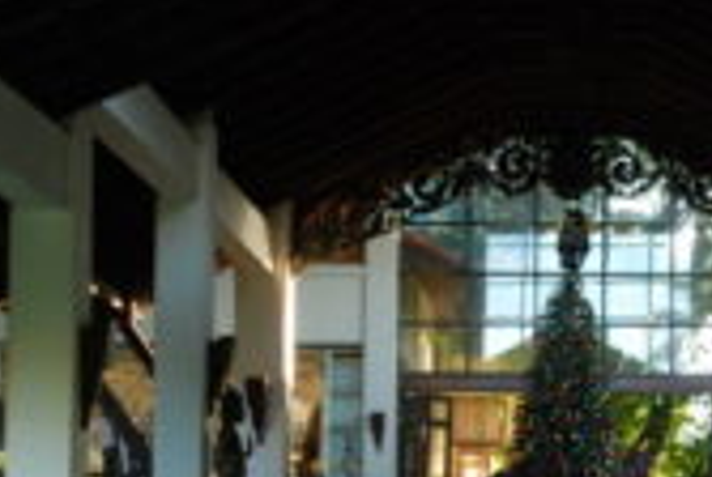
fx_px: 2140
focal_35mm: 108
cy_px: 449
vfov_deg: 12.6
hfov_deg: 18.7
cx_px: 554
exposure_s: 1/50
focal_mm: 24
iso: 800
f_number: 4.5
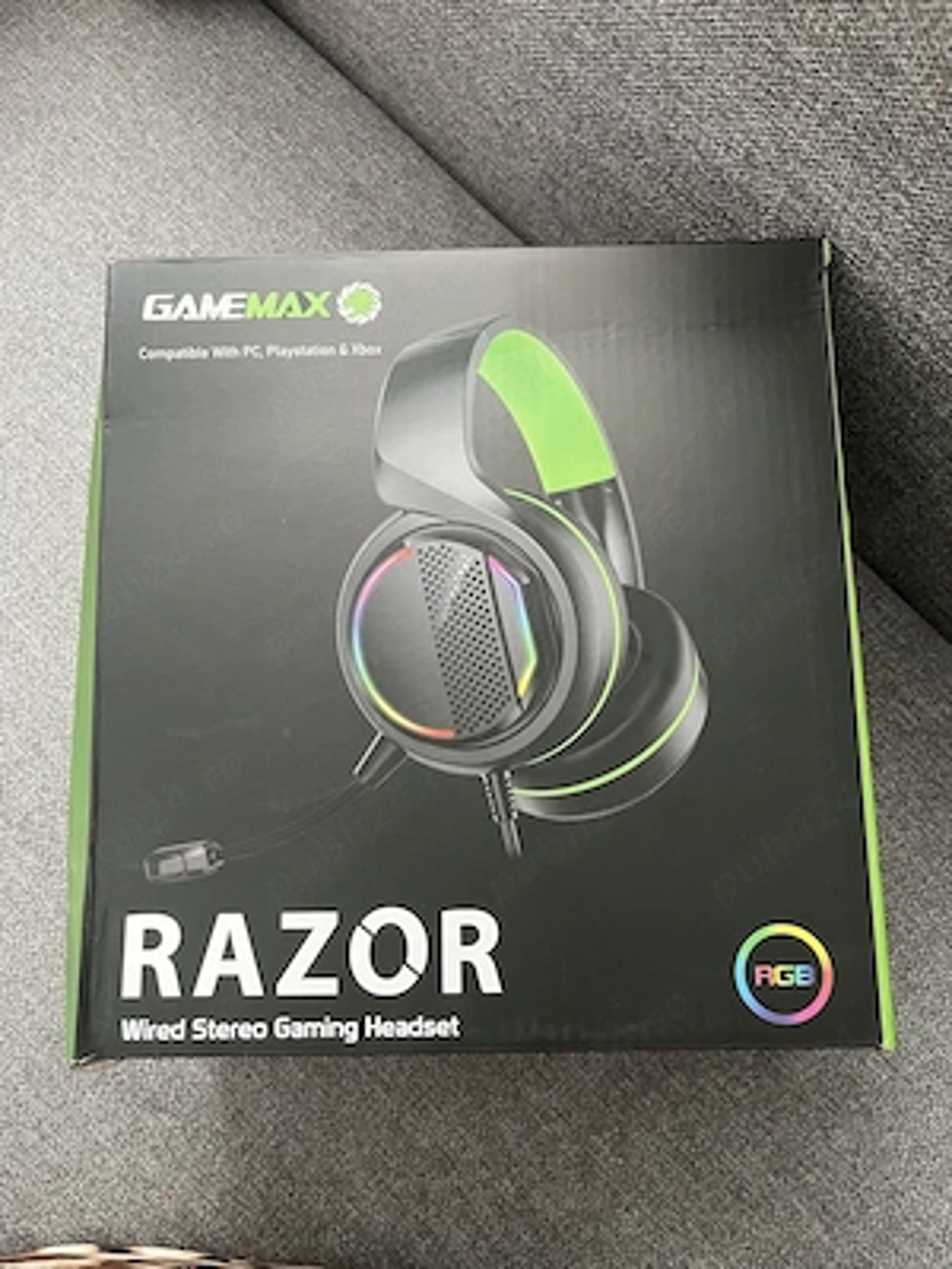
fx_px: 953
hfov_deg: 53.1
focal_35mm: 26
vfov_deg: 67.3
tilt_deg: -77.3
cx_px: 476
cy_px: 634
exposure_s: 1/60
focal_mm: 5.1
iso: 500
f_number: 1.6
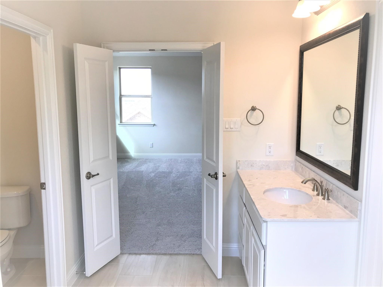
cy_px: 144
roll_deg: +0.0
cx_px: 192
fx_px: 310
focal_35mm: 28
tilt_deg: -7.3
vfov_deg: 49.7
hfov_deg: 63.4
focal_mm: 3.99
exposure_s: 1/120
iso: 32
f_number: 1.8
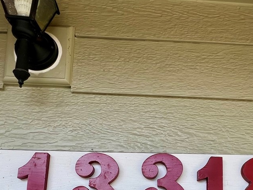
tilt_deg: +7.7
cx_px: 165
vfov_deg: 39.1
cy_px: 180
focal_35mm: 33
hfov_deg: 54.4
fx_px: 241
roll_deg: -0.4
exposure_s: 1/165
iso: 32
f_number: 1.8
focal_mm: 1.57
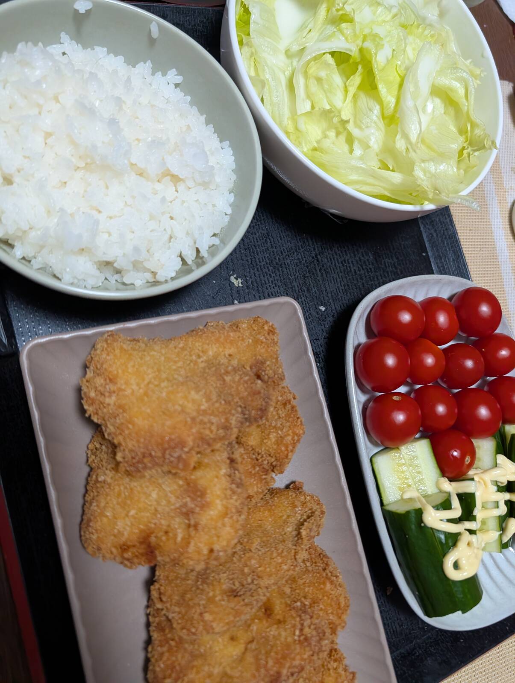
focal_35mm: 24
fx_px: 475
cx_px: 258
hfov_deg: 56.9
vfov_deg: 71.5
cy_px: 342
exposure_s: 1/150
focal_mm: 6.9
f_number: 1.68
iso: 1052
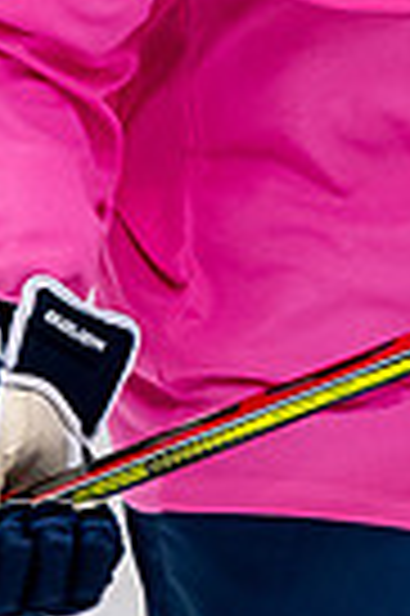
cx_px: 371
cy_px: -531
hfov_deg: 0.9
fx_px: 25174
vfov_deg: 1.4
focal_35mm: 1470
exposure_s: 1/800
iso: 2000
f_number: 3.5
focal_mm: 170
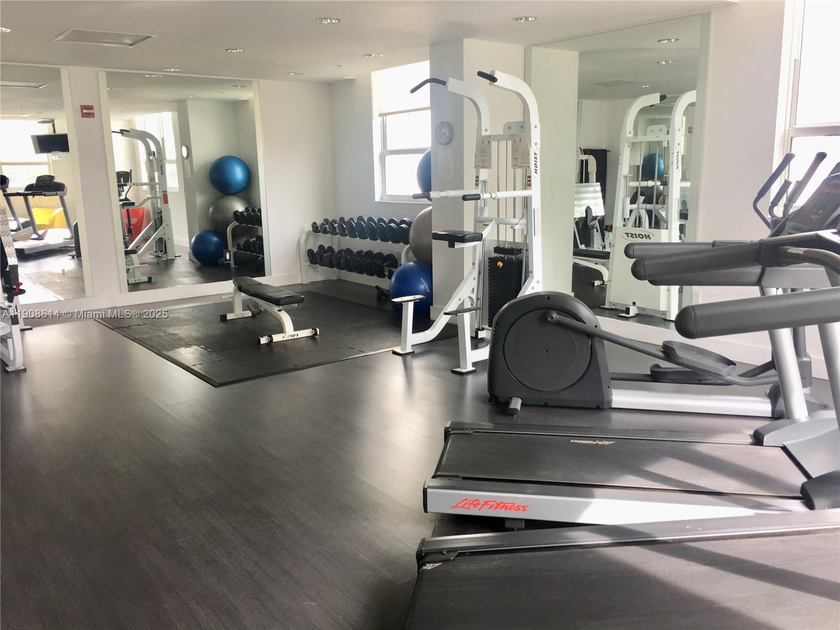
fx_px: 704
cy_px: 315
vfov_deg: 48.2
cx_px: 420
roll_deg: +1.6
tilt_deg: -11.6
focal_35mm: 29
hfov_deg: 61.7
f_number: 2.2
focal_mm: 4.15
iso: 32
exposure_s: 1/60
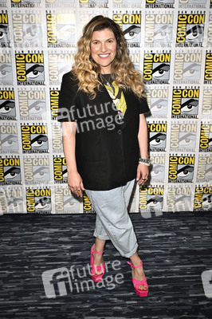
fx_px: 310
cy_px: 160
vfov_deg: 54.5
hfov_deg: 37.8
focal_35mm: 35
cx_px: 106
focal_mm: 35
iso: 2000
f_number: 6.3
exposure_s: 1/250
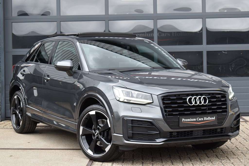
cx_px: 124
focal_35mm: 82
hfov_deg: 24.6
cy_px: 83
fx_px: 571
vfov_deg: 16.6
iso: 400
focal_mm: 55
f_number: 7.1
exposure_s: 1/200
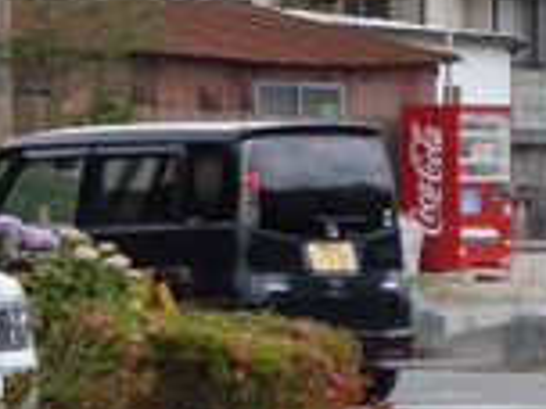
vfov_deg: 2.9
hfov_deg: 3.8
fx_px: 8139
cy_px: 50
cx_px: 194
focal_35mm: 516
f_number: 5.6
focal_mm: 35
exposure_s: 1/160
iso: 100
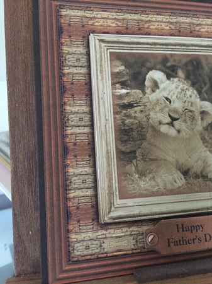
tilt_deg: -14.4
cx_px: 106
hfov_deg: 48.2
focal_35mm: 29
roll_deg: -1.0
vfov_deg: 61.7
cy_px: 142
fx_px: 237
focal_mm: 4.15
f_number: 2.2
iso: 400
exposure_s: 1/17
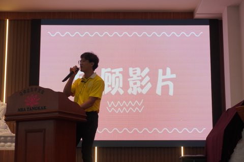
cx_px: 122
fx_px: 478
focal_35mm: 70
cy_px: 81
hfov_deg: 28.6
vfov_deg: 19.3
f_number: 5.6
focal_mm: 47
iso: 800
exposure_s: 1/160
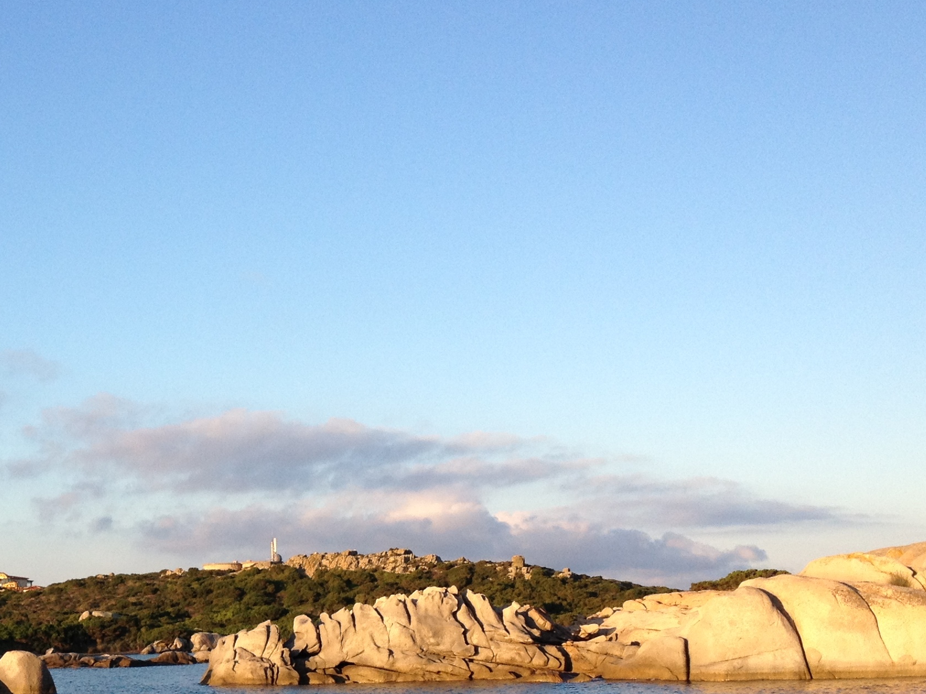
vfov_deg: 21.3
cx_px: 146
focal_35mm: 68
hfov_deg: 27.8
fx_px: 1819
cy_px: 576
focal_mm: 4.28
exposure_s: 1/726
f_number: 2.4
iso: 64
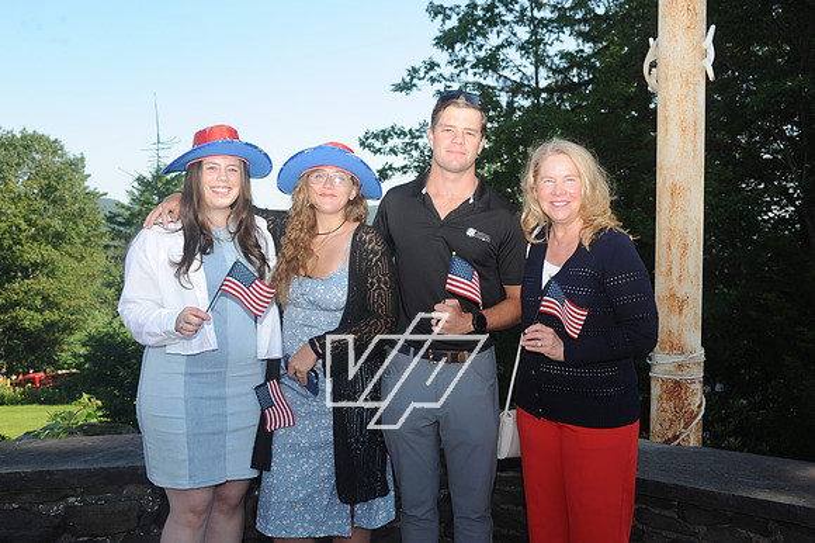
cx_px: 408
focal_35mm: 35
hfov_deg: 54.5
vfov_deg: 37.8
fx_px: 792
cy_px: 272
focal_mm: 35
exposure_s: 1/200
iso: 200
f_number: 7.1
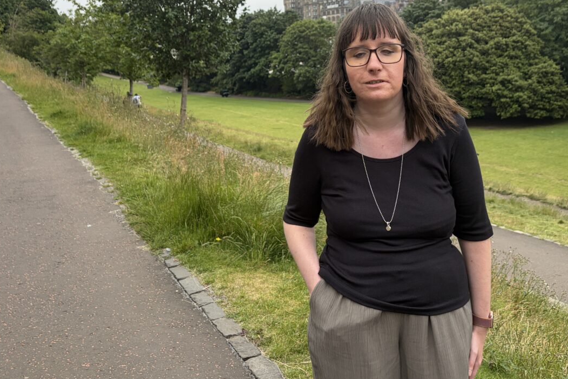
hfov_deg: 51.8
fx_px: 584
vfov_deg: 35.5
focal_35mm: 37
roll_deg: +2.7
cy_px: 117
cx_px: 312
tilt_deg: -9.3
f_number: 1.6
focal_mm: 5.96
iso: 50
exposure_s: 1/660
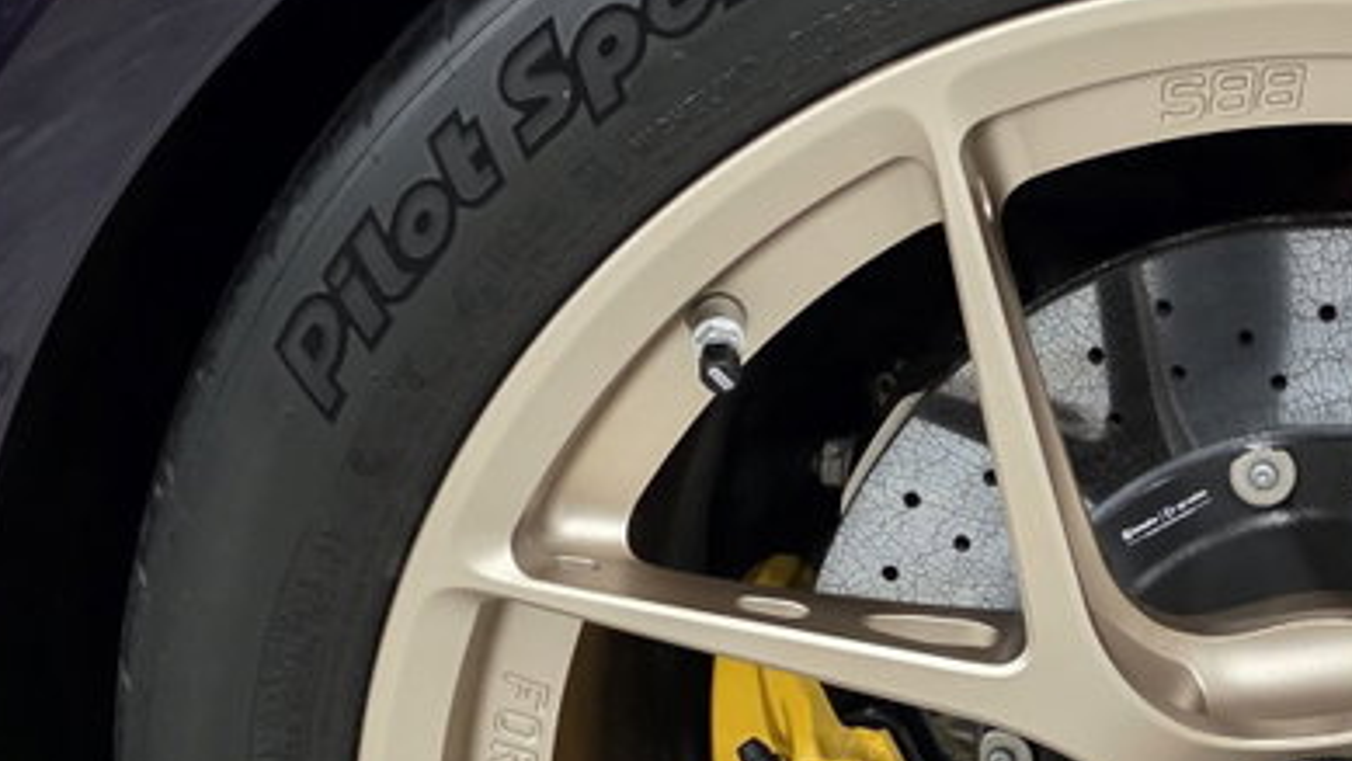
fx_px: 2367
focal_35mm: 66
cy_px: 754
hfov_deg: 29.8
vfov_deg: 17.8
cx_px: 1342
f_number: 1.7
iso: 1000
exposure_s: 1/120
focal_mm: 6.3
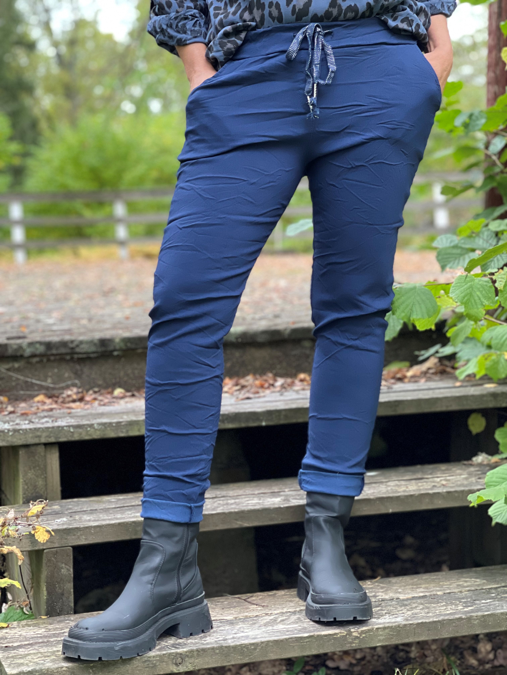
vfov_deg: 30.3
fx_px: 1250
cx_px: 254
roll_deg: +2.3
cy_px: 338
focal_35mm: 64
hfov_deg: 22.9
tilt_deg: -4.0
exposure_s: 1/121
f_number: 2.2
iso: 250
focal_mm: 7.5
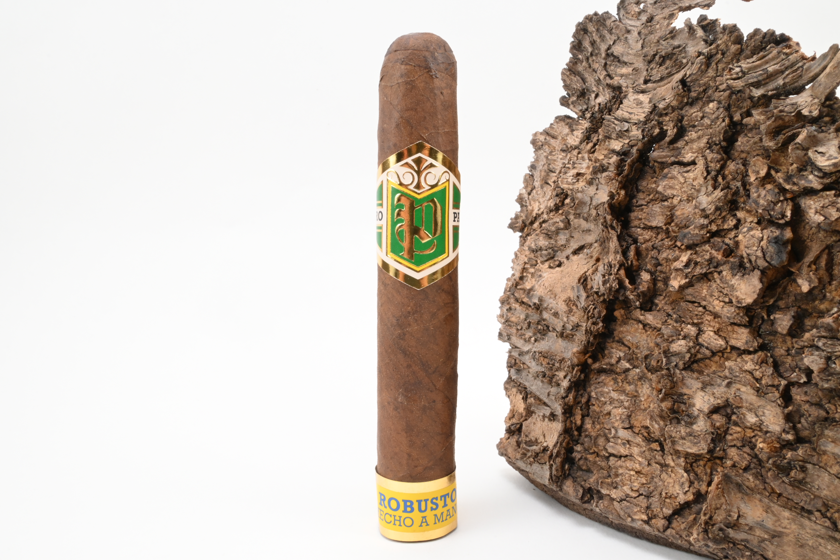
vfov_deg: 43.6
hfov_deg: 61.9
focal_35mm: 30
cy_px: 280
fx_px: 700
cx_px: 420
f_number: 22
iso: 640
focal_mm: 20
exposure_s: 1/15
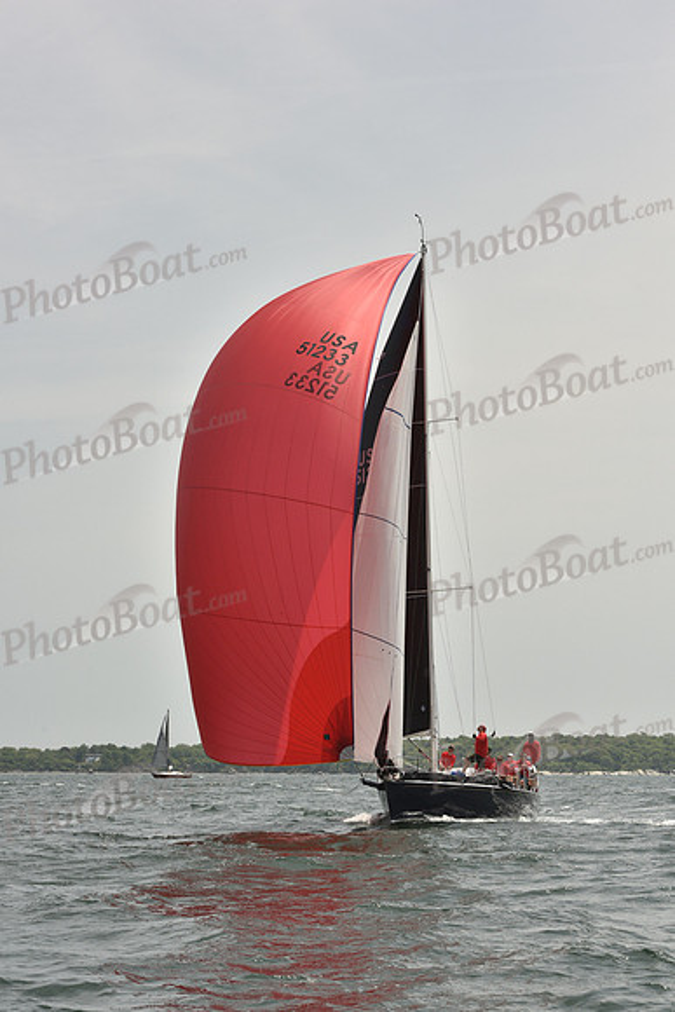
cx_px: 338
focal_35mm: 78
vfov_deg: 26.0
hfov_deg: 17.5
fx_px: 2192
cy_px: 506
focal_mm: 78
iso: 400
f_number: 11
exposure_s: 1/1250
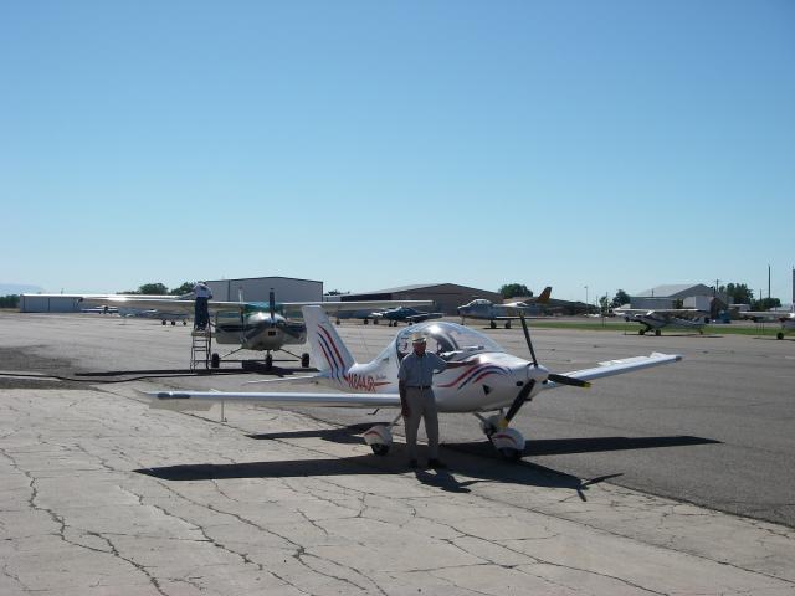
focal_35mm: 49
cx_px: 398
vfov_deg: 29.7
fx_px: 1125
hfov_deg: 38.9
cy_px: 298
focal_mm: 8.1
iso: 64
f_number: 7
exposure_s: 1/320
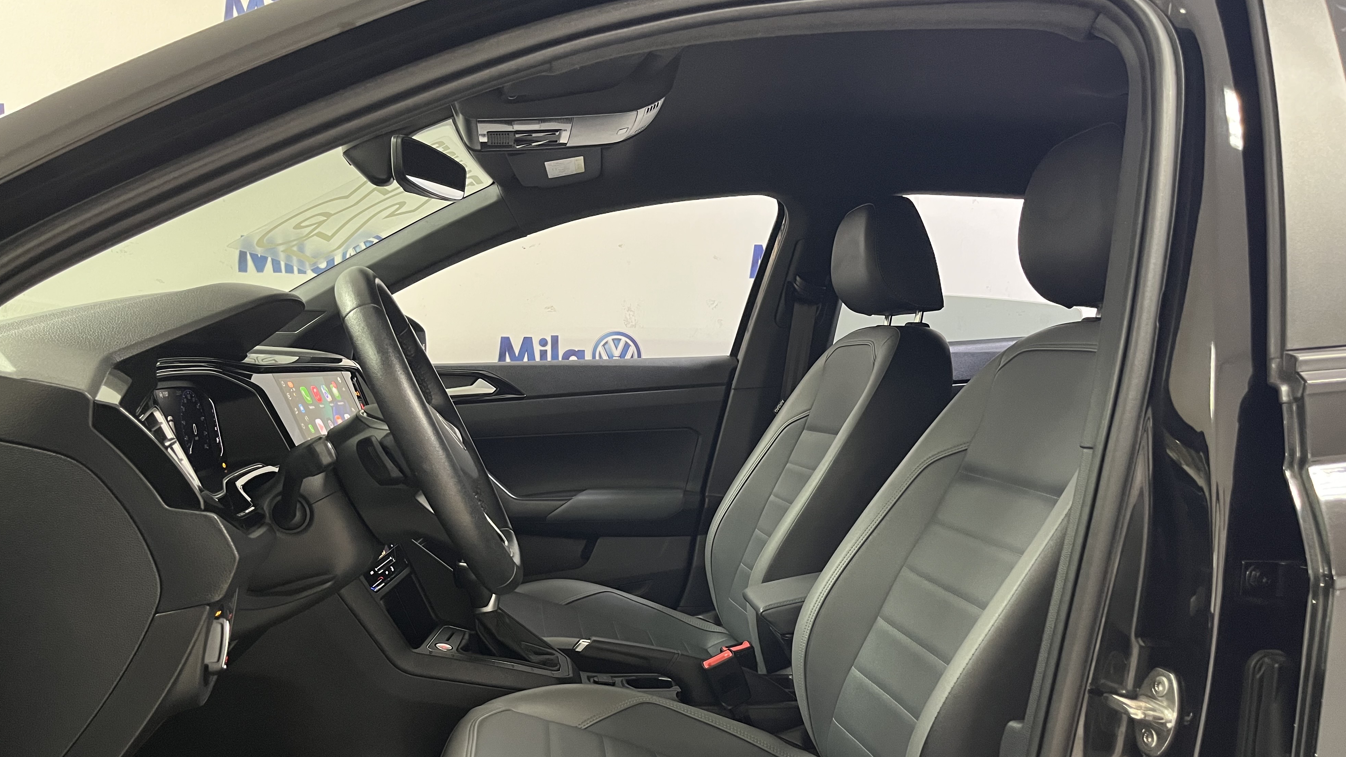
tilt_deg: -8.2
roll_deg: -0.7
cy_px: 500
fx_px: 1035
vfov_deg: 39.7
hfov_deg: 66.1
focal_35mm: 29
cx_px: 668
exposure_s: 1/30
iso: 500
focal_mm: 5.1
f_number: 1.6
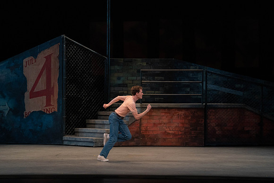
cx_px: 137
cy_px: 92
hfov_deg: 12.3
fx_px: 1271
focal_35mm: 167
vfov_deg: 8.2
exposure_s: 1/400
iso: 3200
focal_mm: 167
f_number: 4.5
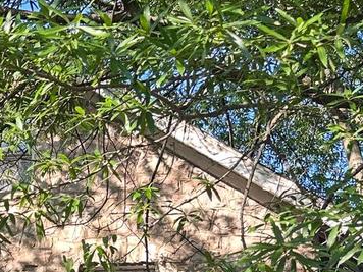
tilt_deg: +9.8
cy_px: 414
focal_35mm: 97
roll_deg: -2.9
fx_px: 1017
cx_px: 13
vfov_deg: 14.2
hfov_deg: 19.7
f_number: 1.78
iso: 80
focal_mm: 6.86
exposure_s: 1/345
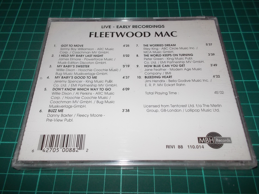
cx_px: 130
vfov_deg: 48.2
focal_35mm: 29
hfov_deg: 61.7
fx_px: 217
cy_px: 97
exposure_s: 1/30
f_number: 3.3
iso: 200
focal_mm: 4.1
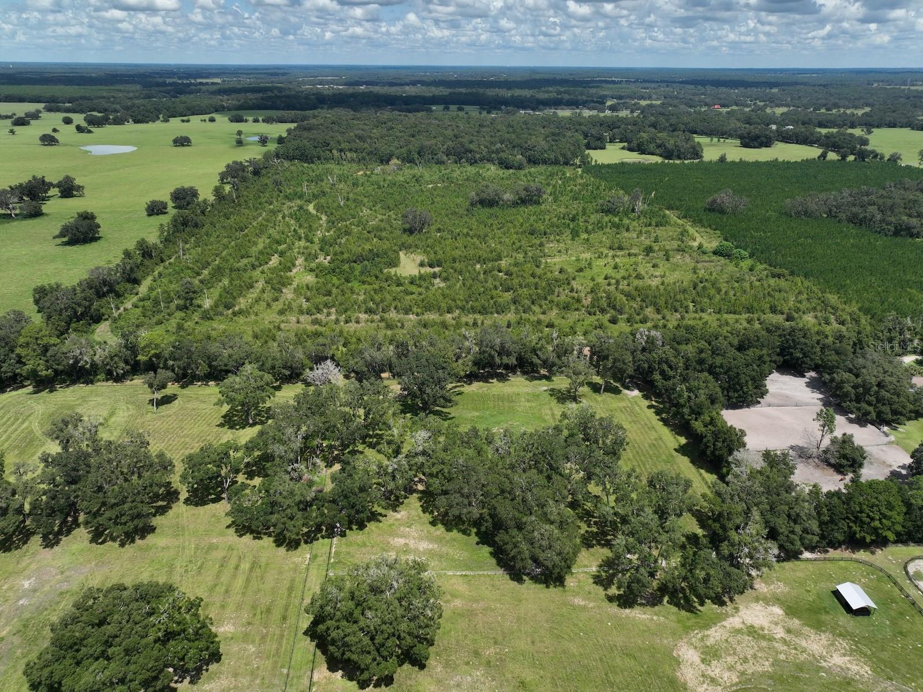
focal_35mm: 24
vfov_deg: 56.8
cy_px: 346
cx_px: 462
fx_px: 640
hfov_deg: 71.6
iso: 120
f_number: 2.8
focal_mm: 12.29
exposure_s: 1/2500
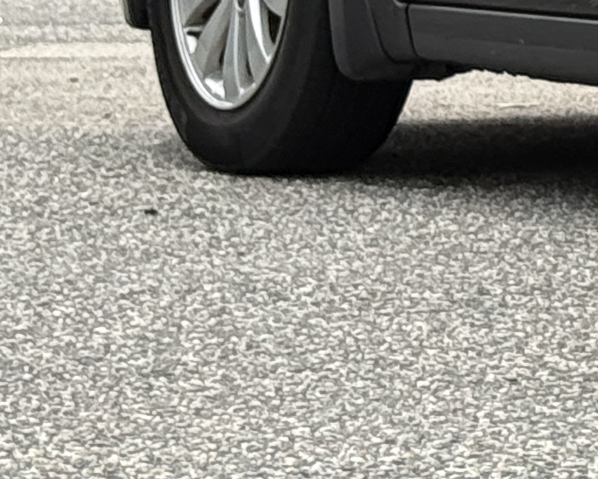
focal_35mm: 276
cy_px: -501
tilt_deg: +2.3
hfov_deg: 6.6
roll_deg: +0.3
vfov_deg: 5.5
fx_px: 4888
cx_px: 1465
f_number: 1.78
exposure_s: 1/2976
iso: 100
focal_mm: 6.76
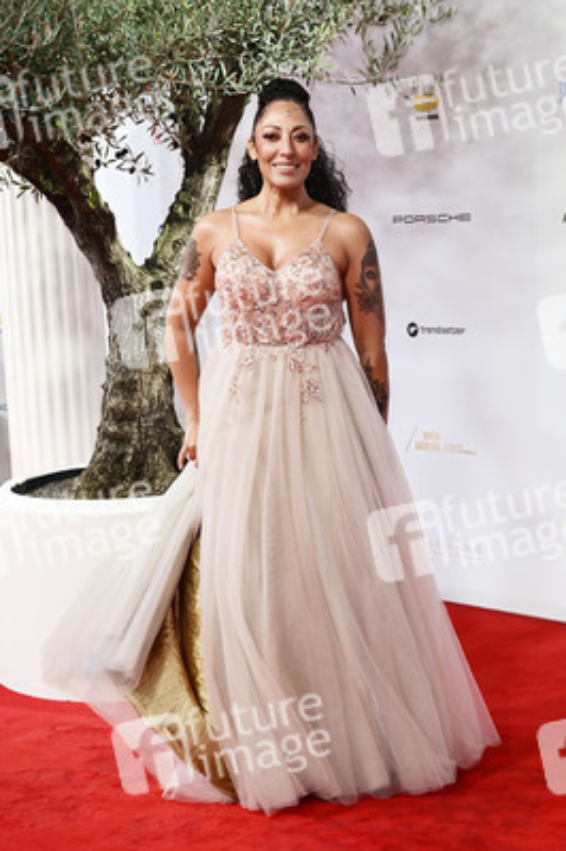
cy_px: 426
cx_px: 283
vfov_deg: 35.1
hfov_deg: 23.7
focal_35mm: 57
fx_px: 1346
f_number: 4.5
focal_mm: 57
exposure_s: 1/160
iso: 1400
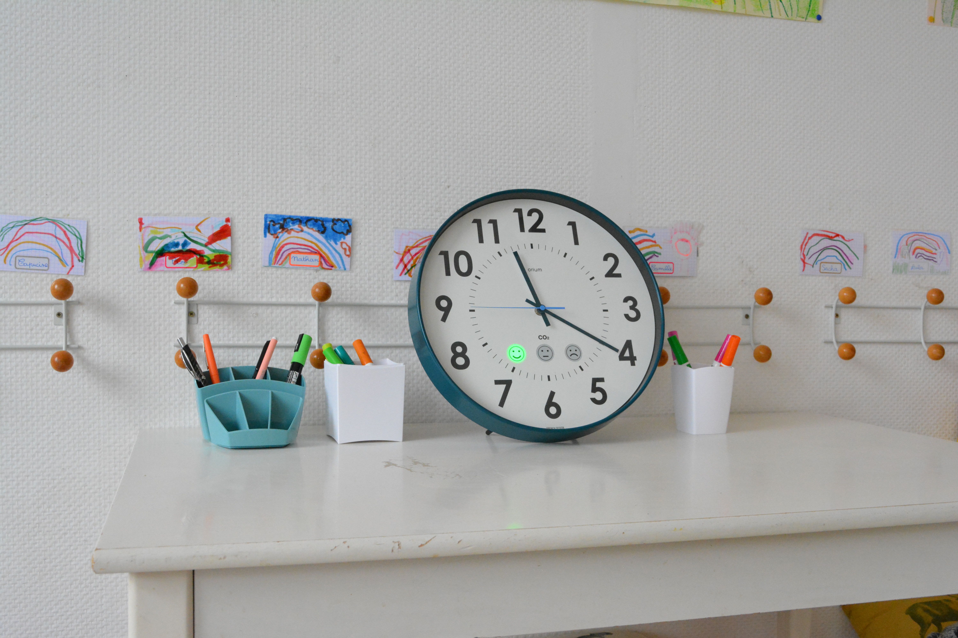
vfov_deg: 35.5
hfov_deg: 51.3
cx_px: 479
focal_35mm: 38
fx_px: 998
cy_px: 319
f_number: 8
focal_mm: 25
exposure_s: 1/250
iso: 4000
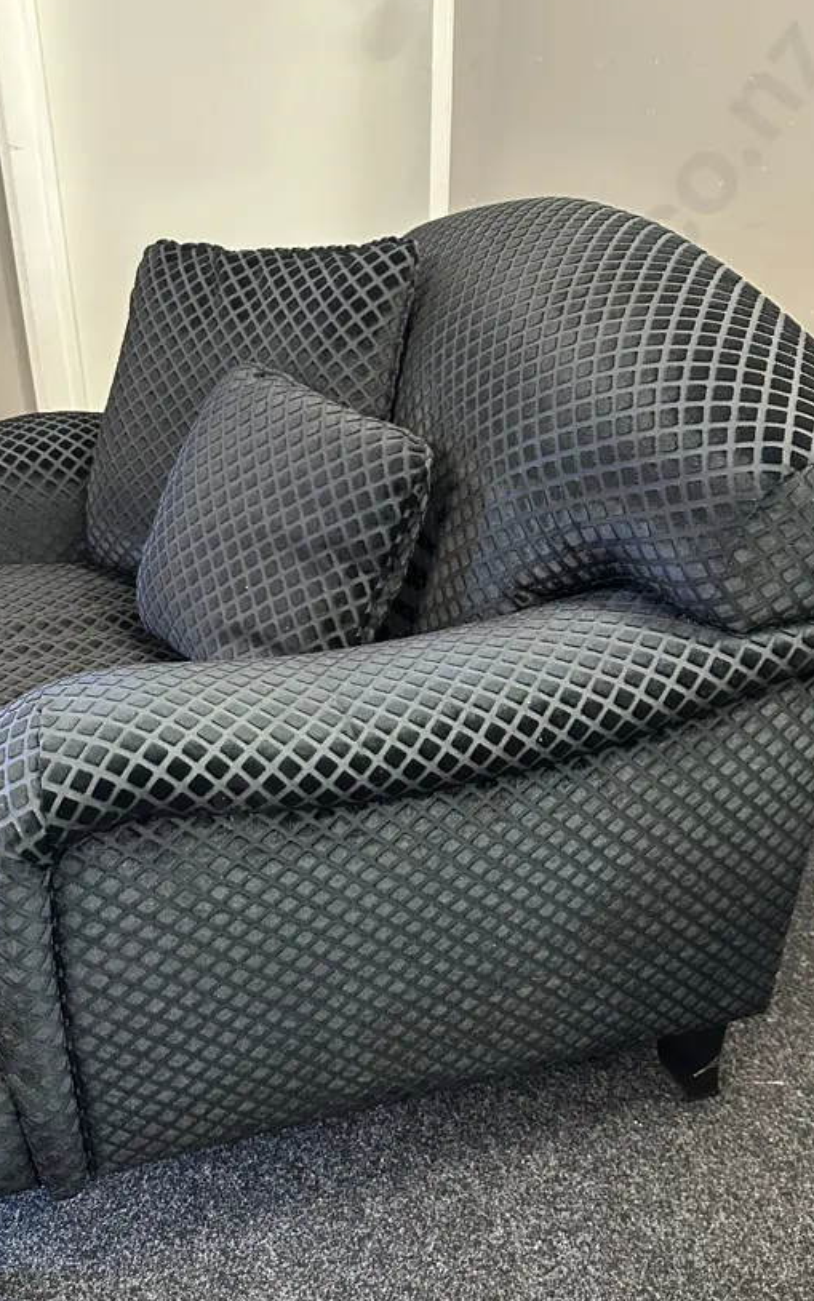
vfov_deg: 59.6
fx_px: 1135
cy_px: 690
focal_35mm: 32
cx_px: 325
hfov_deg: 39.3
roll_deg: +1.9
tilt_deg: -29.5
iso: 640
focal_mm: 6.86
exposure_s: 1/50
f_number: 1.78
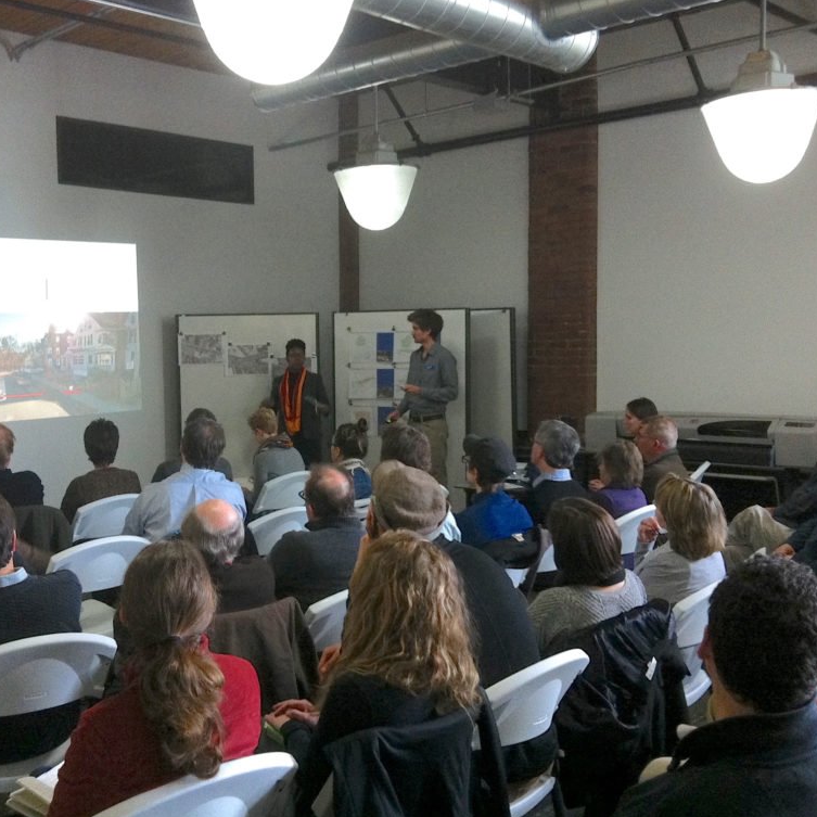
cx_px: 319
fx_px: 1122
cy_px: 411
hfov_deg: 39.8
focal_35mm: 42
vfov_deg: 40.0
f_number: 2.8
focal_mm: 3.85
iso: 320
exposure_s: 1/17
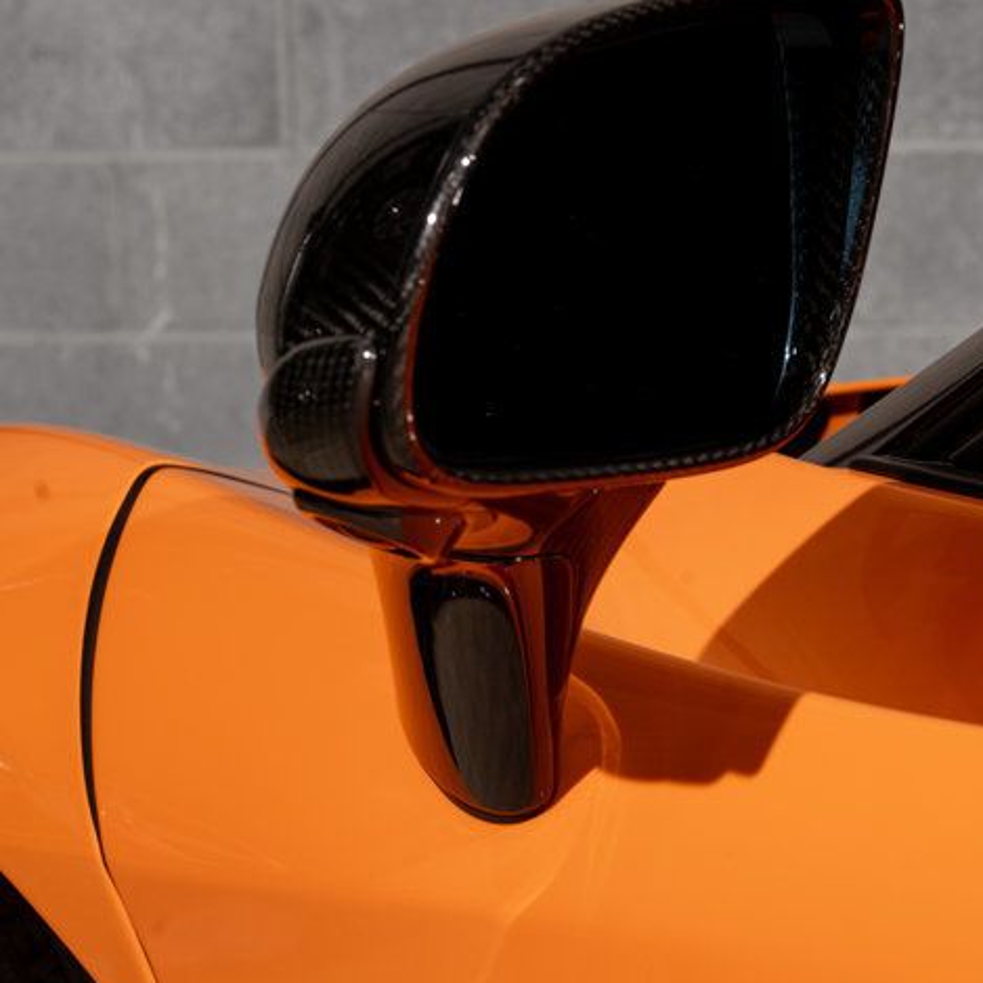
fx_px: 4177
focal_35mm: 130
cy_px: 311
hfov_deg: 13.4
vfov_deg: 13.4
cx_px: 704
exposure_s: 1/50
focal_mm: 70
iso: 320
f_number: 11
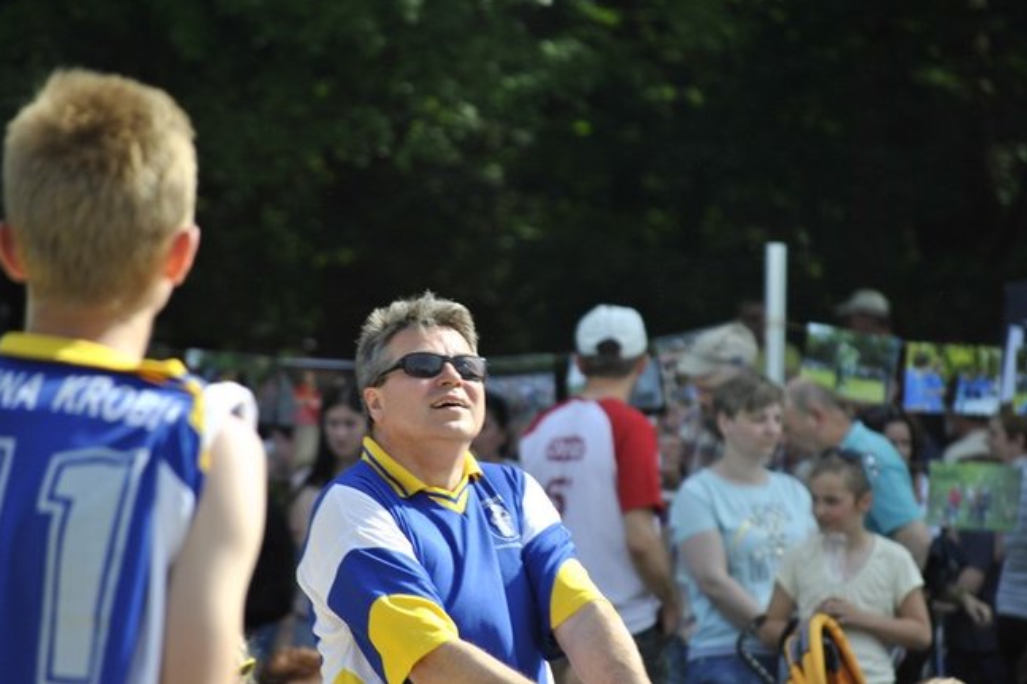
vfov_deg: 4.5
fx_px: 8613
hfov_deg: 6.8
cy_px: 340
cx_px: 513
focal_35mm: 302
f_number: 5.6
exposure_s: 1/500
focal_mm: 200
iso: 220
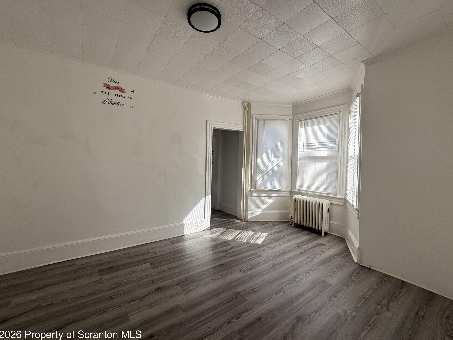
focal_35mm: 15
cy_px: 169
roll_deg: -2.3
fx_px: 196
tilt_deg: +0.7
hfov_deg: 98.1
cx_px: 233
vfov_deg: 81.7
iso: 50
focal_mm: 2.22
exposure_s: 1/335
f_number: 2.2
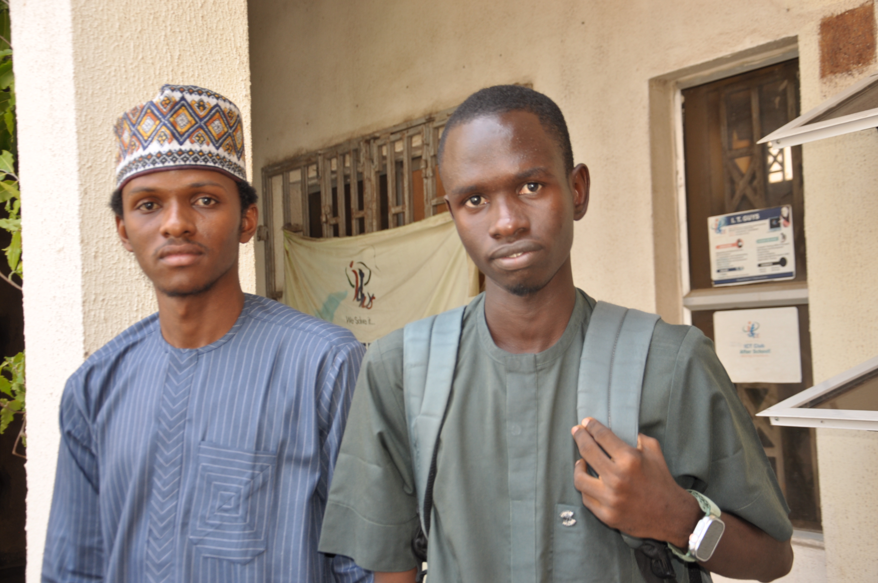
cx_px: 439
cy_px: 292
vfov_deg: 28.0
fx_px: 1169
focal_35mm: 48
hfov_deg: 41.2
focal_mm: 32
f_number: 4.2
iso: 200
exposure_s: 1/60
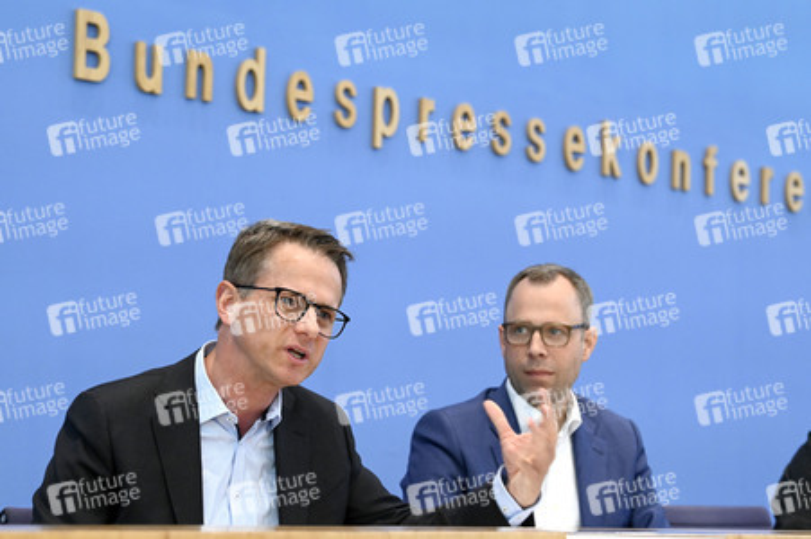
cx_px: 406
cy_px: 270
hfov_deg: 23.7
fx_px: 1936
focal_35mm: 86
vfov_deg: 15.9
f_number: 5.6
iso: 3200
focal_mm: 86
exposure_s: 1/640
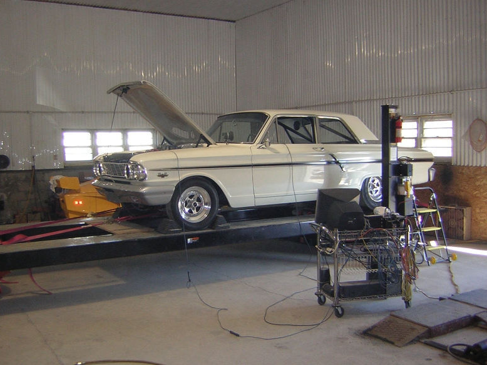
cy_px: 182
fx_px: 521
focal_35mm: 37
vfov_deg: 38.7
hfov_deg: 50.1
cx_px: 242
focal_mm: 4.7
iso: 86
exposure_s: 1/30
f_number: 2.6
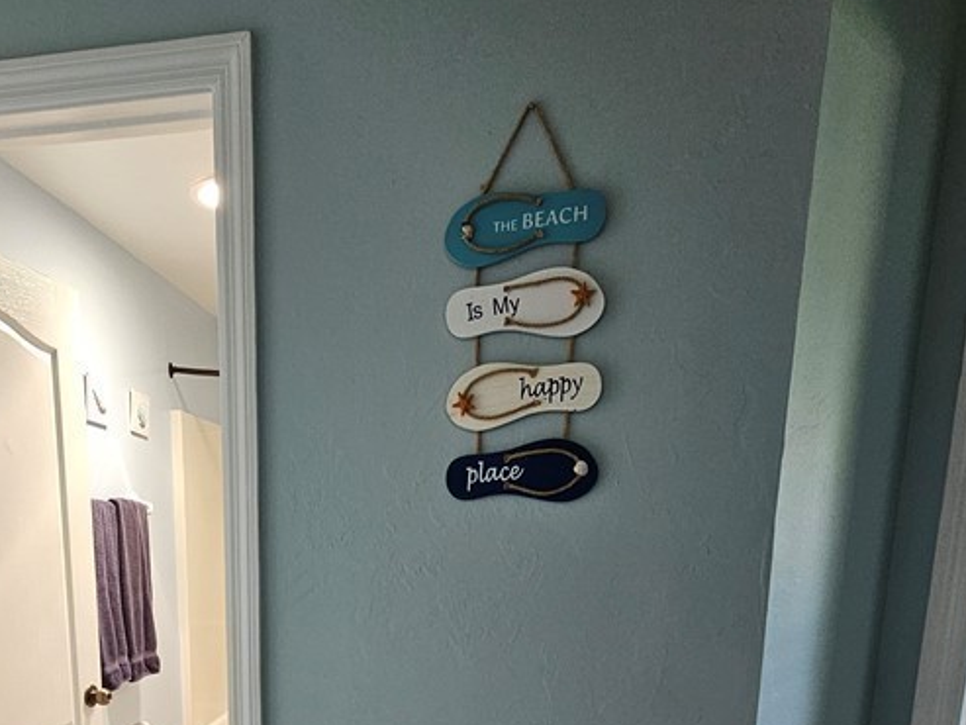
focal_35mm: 27
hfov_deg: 63.7
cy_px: 690
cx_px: 323
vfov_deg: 45.1
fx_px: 754
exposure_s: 1/40
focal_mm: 2.2
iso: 320
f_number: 2.2
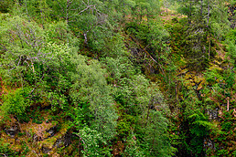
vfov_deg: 25.0
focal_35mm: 54
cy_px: 101
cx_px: 174
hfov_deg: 36.1
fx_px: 354
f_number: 7.1
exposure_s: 1/25
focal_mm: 24
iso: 360
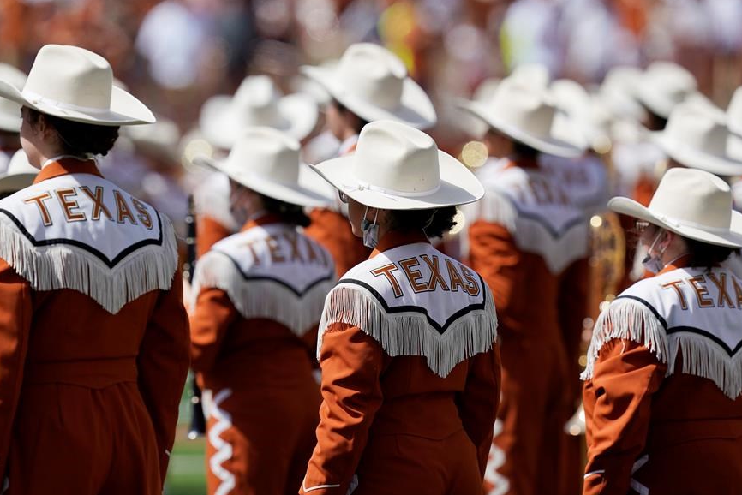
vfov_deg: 2.9
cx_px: 393
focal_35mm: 473
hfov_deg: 4.4
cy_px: 259
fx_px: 9752
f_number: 4
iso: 125
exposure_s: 1/1600
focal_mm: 400
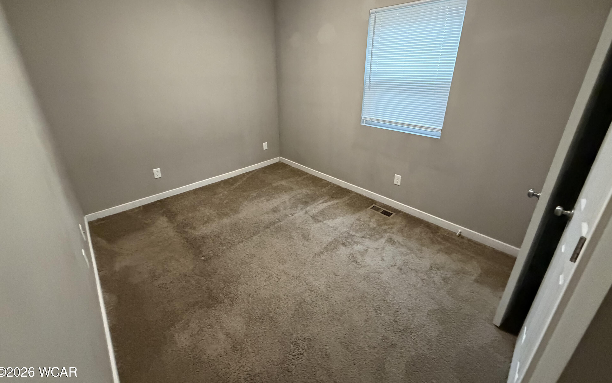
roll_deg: +1.1
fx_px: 250
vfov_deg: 74.3
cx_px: 305
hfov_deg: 101.5
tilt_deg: -20.4
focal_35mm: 15
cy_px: 161
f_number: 2.2
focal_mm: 2.22
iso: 1000
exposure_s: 1/60
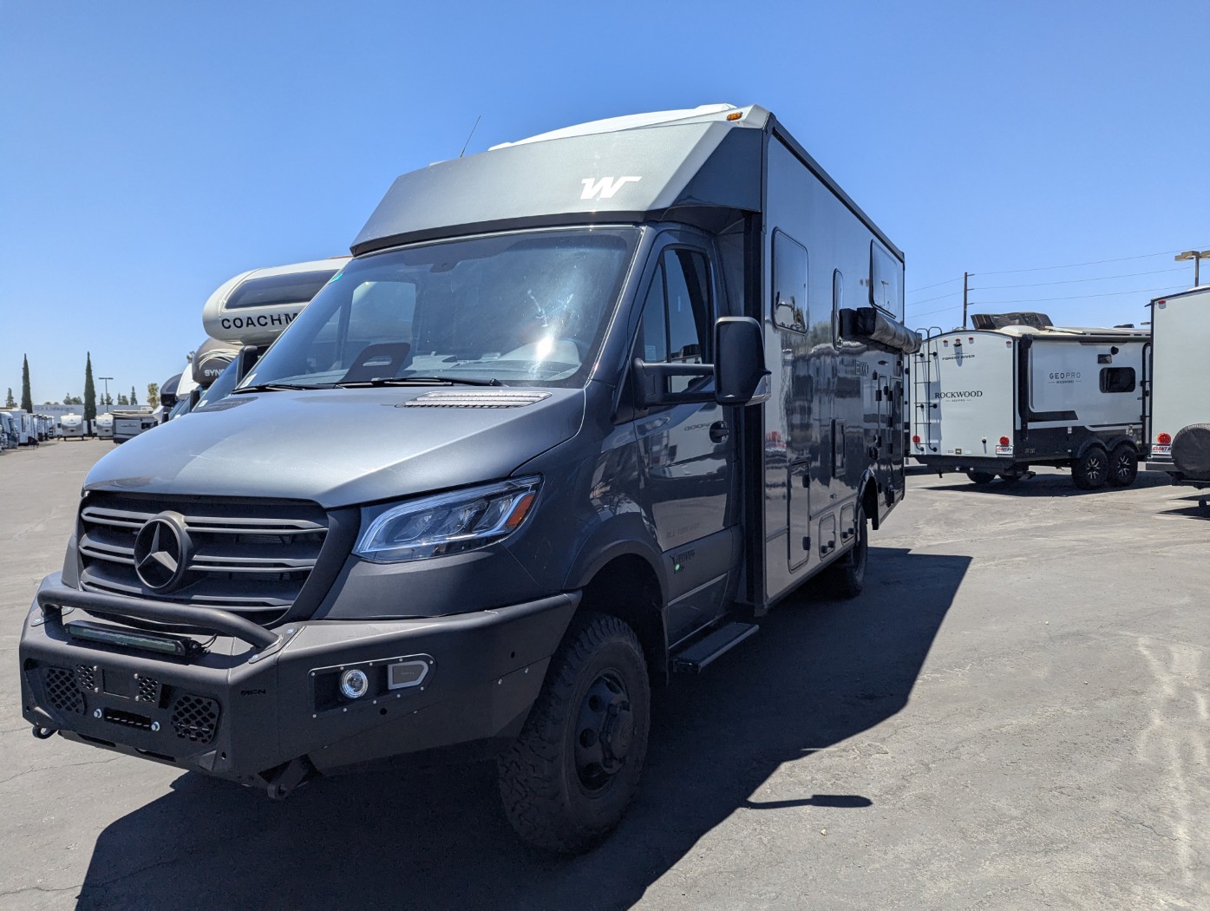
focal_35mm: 24
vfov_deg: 56.9
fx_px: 840
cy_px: 456
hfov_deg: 71.5
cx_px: 605
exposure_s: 1/2513
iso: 46
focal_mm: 6.81
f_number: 1.85
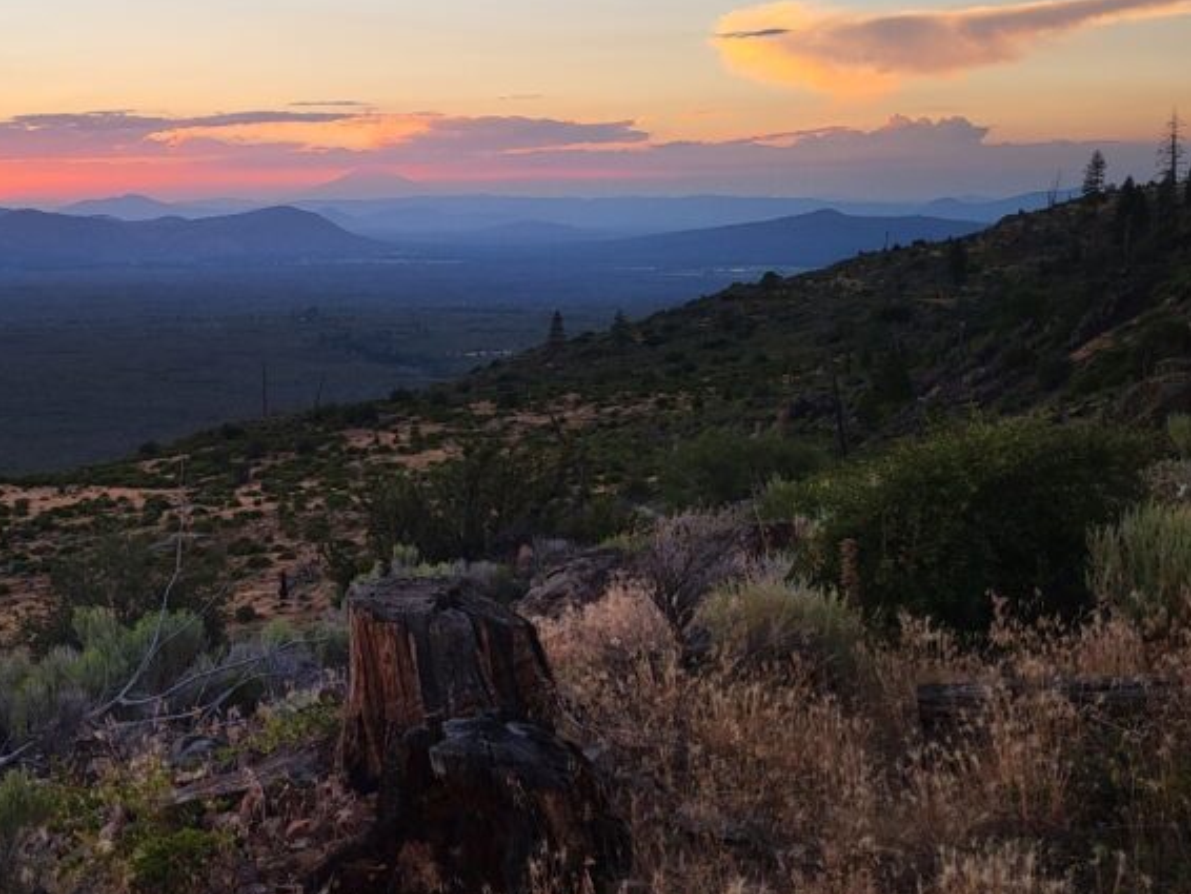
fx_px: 1618
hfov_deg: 38.5
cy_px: 383
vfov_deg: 30.9
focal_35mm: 47
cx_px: 194
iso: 40
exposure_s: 1/400
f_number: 1.8
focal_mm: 5.4
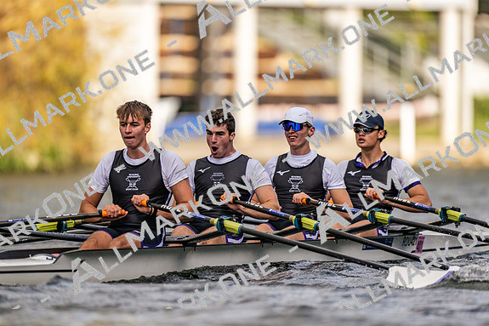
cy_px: 163
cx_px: 243
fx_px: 8215
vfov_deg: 2.3
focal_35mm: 605
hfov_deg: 3.4
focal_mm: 600
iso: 220
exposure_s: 1/2500
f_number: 4
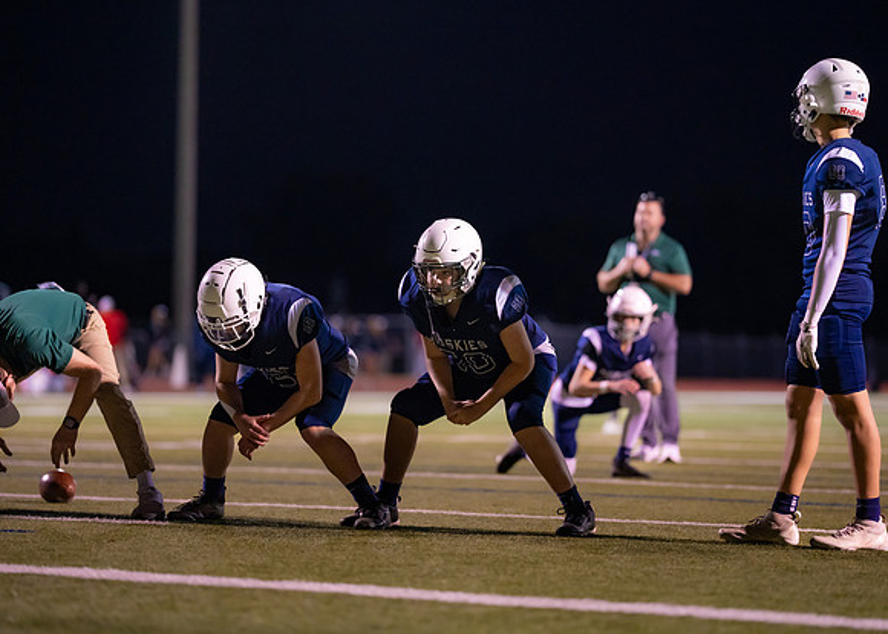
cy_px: 315
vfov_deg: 10.0
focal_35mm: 143
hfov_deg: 14.0
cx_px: 447
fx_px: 3616
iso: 3200
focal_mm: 135
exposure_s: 1/800
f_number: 1.8
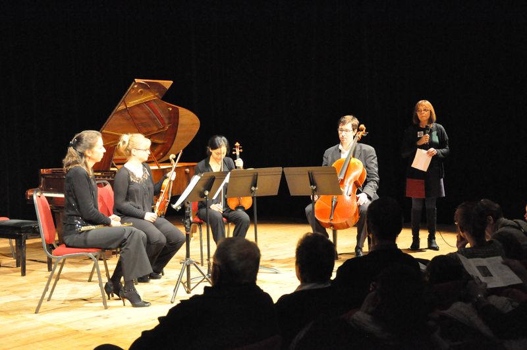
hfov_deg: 37.9
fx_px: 767
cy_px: 175
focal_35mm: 52
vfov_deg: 25.7
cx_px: 264
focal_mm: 35
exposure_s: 1/50
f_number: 4.5
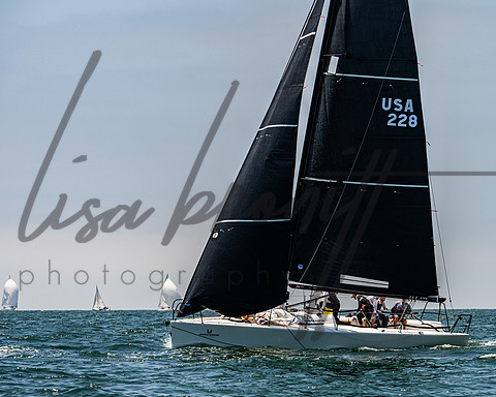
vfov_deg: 7.3
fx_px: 3112
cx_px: 301
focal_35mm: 212
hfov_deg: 9.1
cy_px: 207
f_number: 8
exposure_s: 1/2500
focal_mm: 155
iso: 500
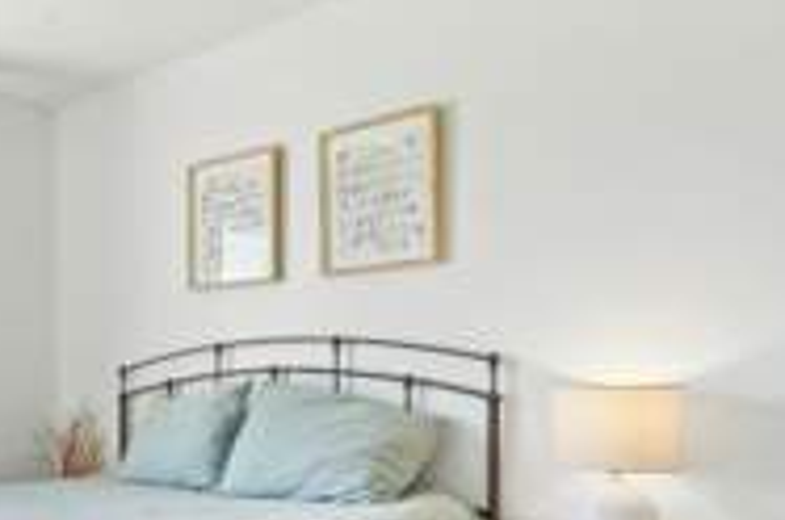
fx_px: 784
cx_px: 34
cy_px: 392
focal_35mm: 36
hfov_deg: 46.3
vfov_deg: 35.9
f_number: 9
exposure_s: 1/10
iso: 250
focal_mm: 14
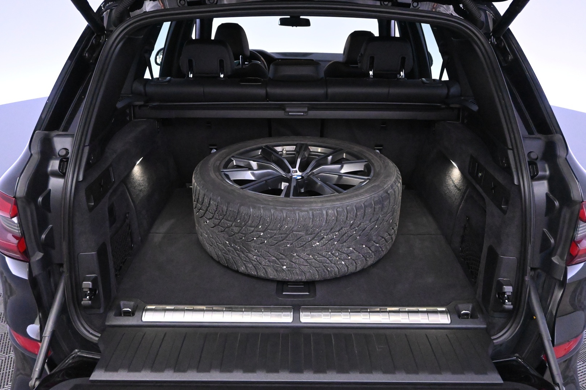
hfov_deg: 63.2
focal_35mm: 29
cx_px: 293
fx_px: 476
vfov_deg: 44.6
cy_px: 195
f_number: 3.8
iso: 10000
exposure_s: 1/250
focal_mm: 19.5
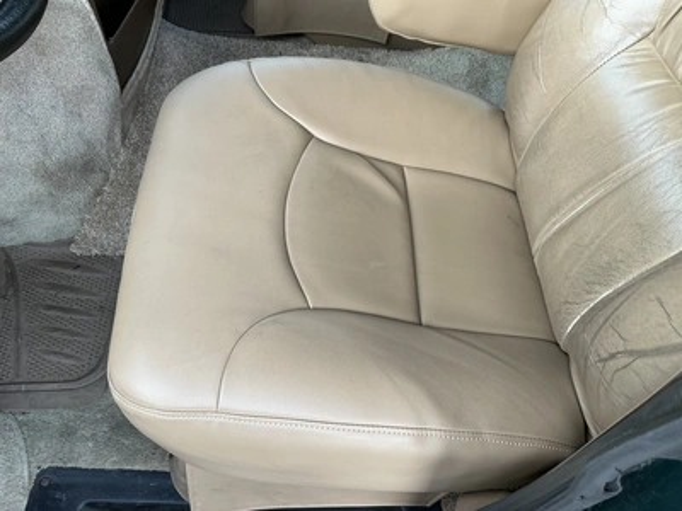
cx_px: 341
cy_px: 256
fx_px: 552
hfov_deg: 63.4
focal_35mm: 28
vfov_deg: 49.7
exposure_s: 1/122
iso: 40
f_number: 1.8
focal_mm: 3
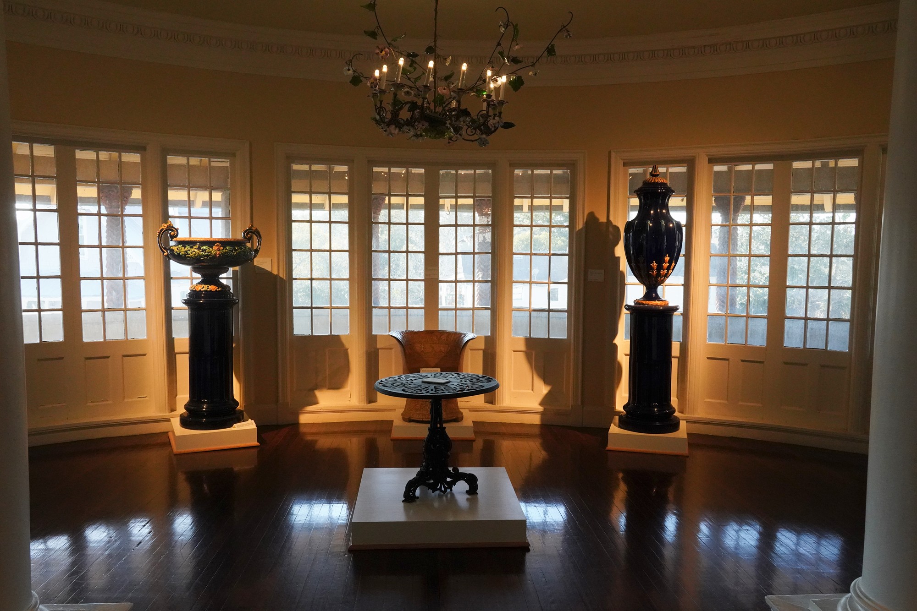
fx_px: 713
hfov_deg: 65.5
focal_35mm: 28
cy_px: 306
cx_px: 458
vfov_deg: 46.4
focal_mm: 28
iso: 6400
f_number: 14
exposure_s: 1/80
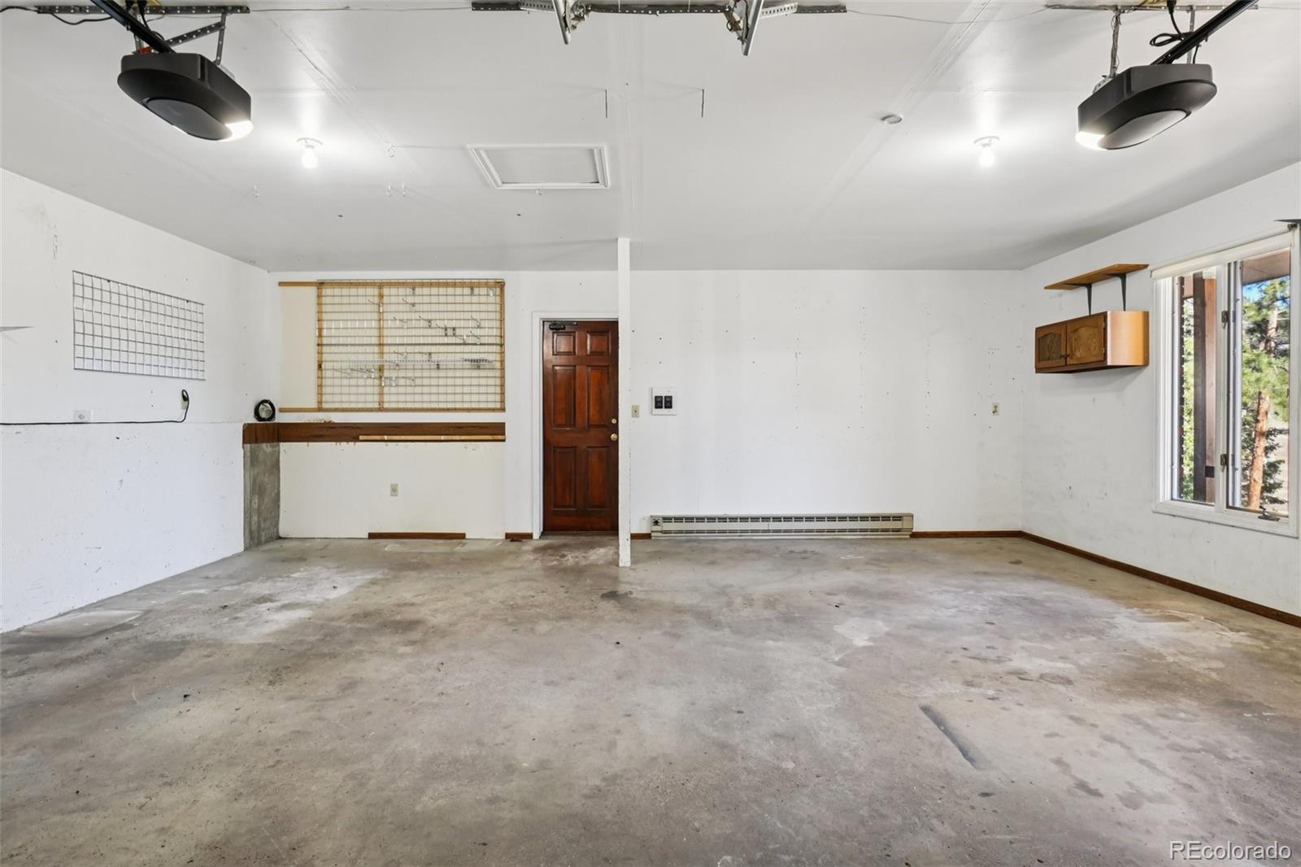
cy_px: 434
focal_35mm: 18
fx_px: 650
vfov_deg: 67.4
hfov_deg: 90.0
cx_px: 650
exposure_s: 1/8
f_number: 8
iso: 400
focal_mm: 12
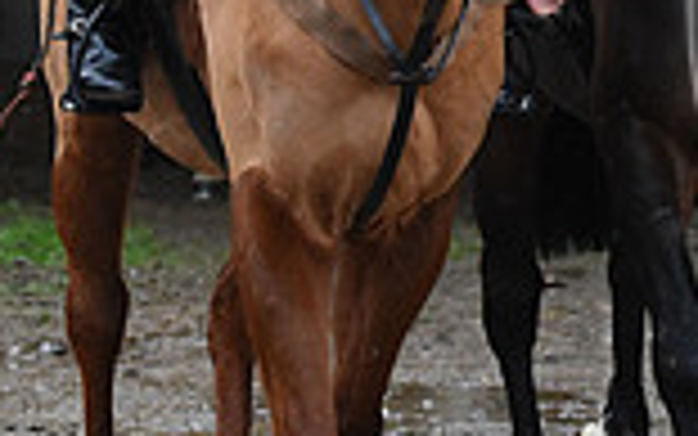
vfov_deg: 4.9
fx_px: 5081
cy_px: -54
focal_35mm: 267
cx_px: 1103
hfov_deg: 7.7
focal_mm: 70
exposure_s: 1/800
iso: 4000
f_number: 3.5
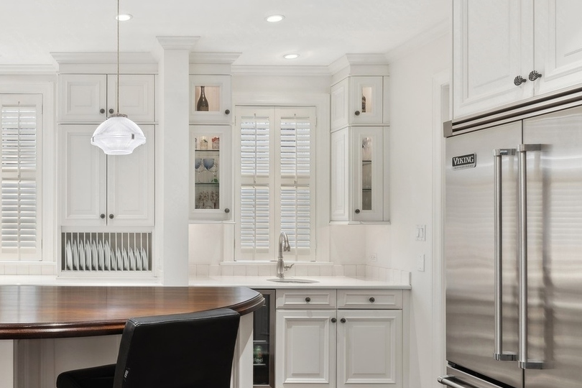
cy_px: 227
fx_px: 517
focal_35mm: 32
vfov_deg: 41.0
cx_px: 95
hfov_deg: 53.7
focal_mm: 16
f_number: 8
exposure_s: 1/4
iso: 200
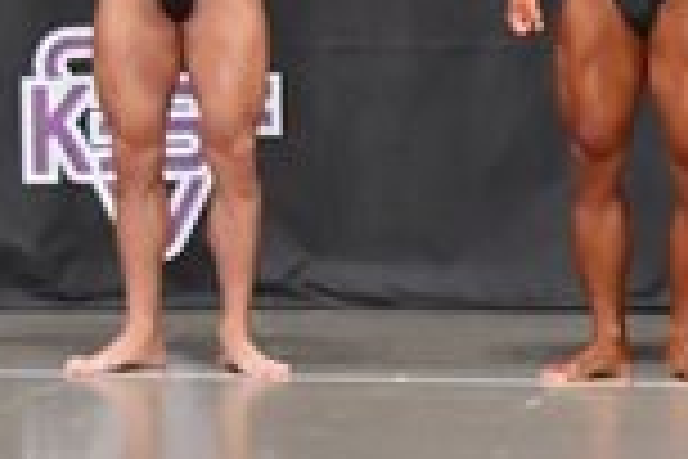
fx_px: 8427
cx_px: 1477
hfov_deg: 4.6
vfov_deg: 3.1
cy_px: 68
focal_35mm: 441
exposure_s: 1/400
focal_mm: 58
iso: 6400
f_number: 5.6
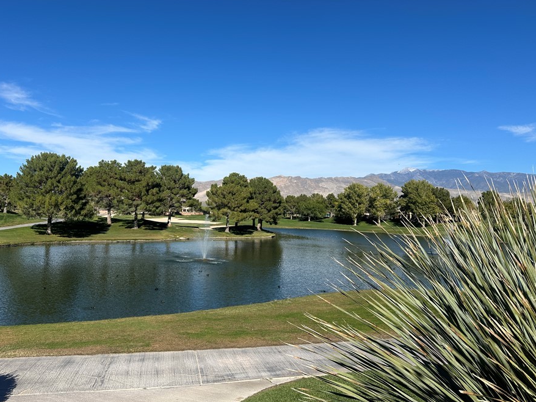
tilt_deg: +5.7
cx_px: 233
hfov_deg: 63.2
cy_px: 171
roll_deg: -1.8
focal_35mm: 28
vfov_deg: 49.6
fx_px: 433
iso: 80
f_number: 1.78
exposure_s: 1/6211
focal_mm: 6.86
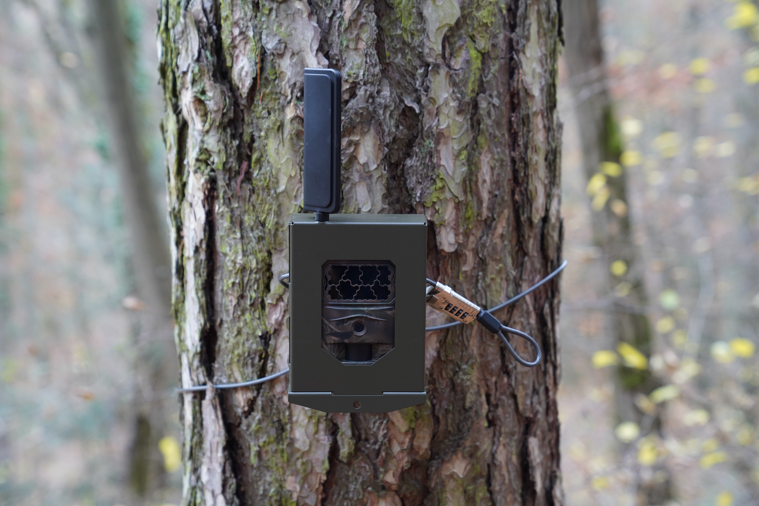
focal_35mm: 67
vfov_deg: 20.3
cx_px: 380
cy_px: 253
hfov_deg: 30.1
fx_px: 1412
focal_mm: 67
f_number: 4
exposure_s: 1/100
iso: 1000
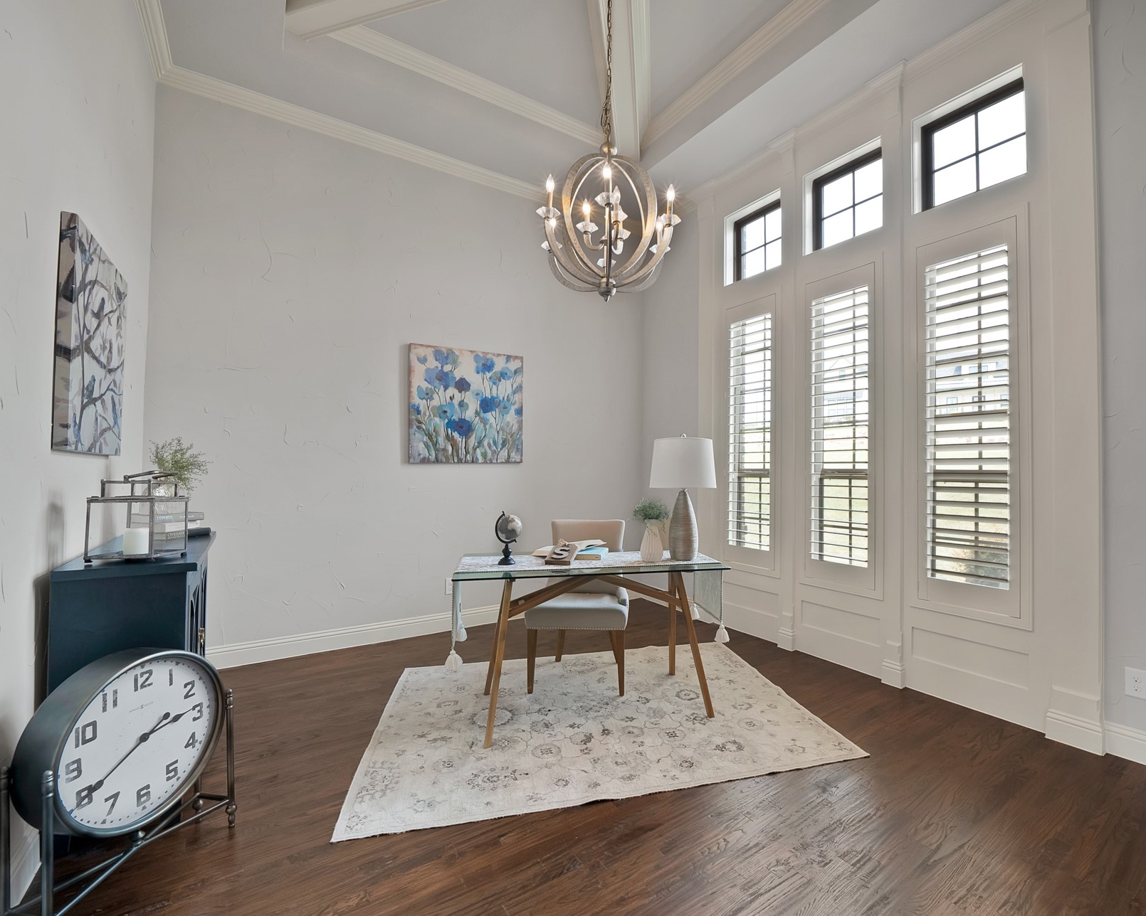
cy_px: 449
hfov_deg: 99.9
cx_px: 659
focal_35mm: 14
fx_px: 475
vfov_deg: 88.0
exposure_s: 1/8
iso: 640
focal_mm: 12
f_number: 9
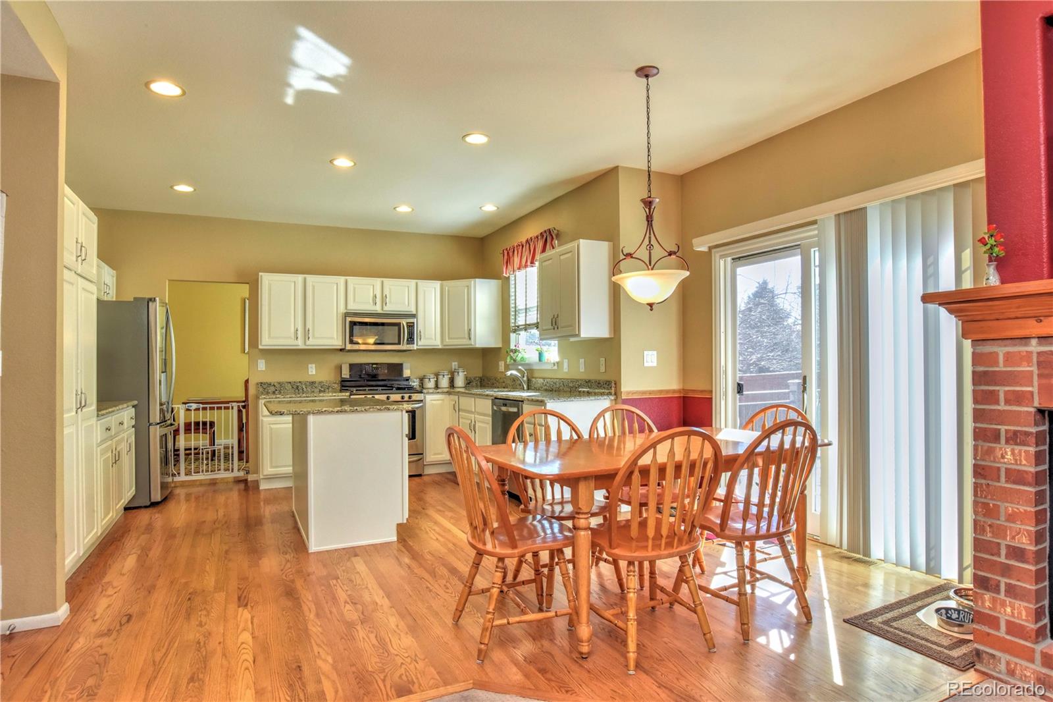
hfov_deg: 84.0
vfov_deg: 61.9
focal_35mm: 20
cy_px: 351
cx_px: 526
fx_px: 585
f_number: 11
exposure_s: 1/60
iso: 3200
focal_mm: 20
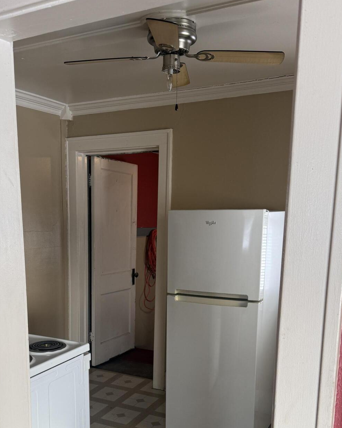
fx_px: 481
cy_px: 305
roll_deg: -0.7
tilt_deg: -12.1
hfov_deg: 39.1
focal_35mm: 38
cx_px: 146
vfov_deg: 46.7
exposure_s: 1/191
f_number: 1.78
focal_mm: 6.76
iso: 64
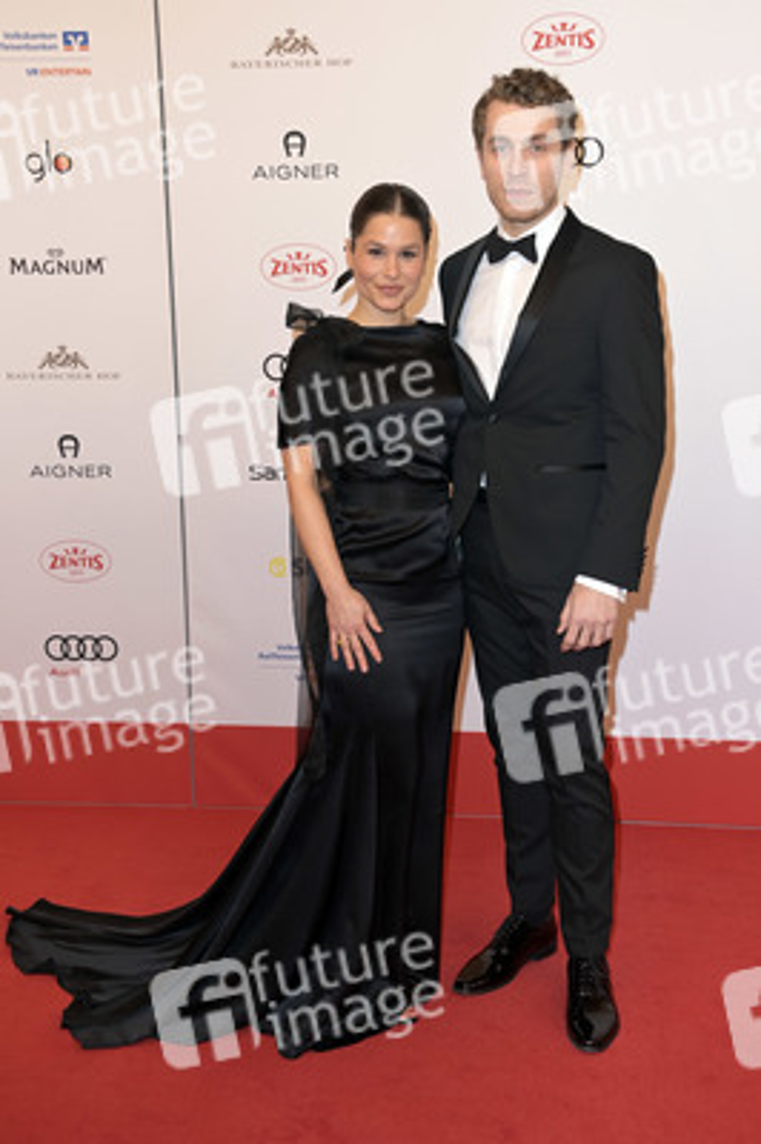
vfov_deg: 41.1
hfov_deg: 28.0
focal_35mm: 48
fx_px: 1525
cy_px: 572
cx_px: 380
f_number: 6.3
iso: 400
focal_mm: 48
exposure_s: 1/250
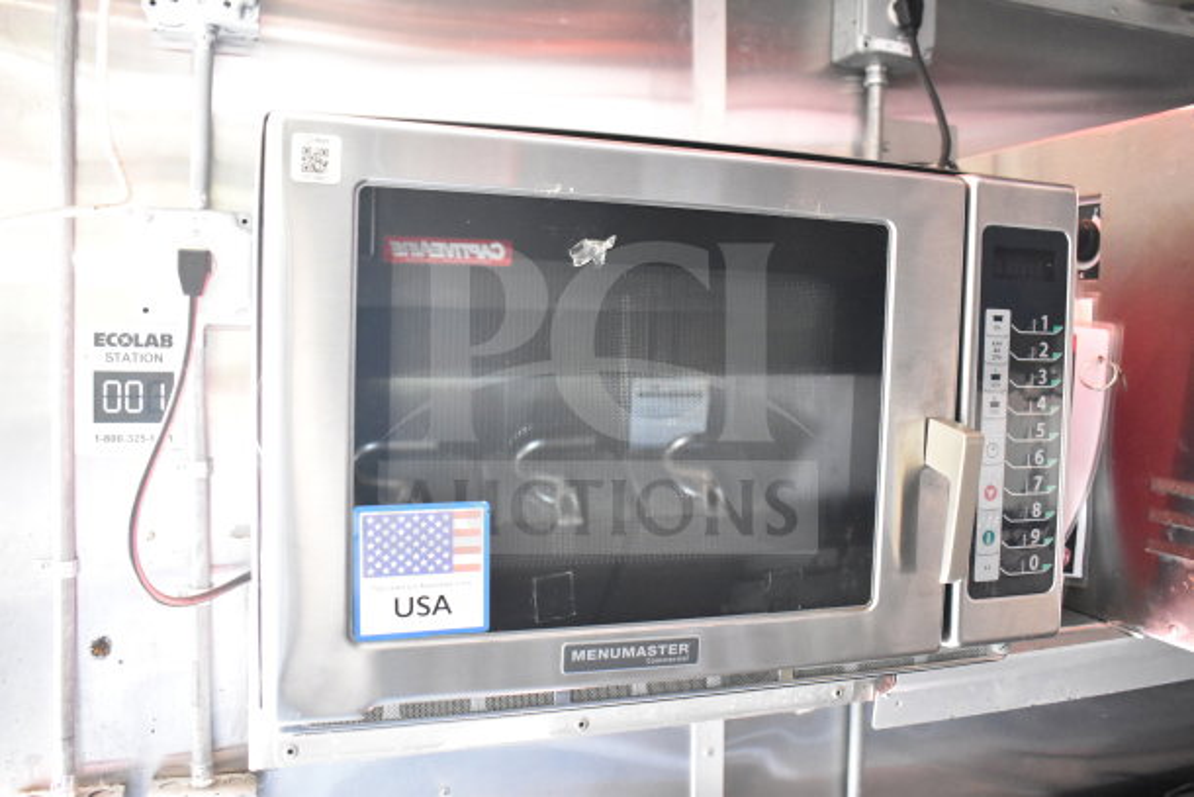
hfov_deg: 61.9
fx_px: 995
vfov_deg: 43.6
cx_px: 597
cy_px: 398
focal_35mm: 30
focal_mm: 20
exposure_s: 1/30
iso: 5000
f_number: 3.5
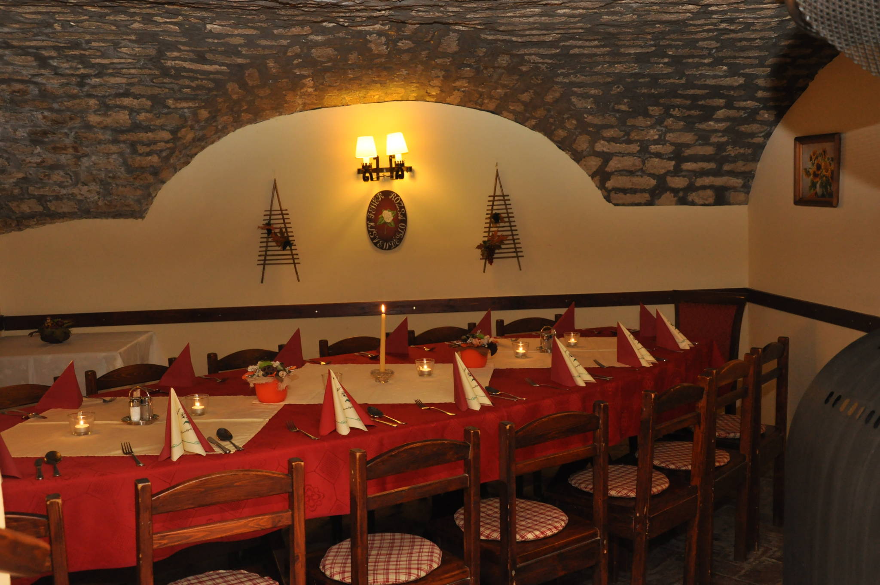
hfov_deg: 51.3
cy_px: 292
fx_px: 915
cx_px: 440
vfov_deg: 35.4
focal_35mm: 38
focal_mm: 25
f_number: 6.3
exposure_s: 1/60
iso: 1000
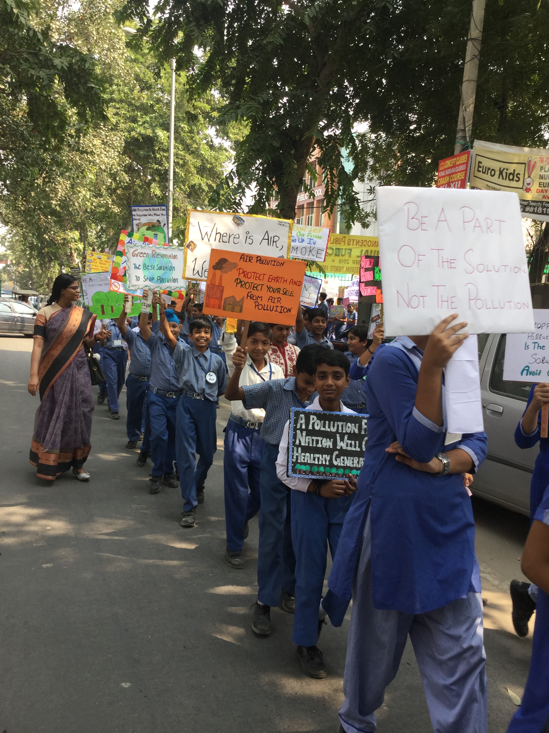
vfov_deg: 58.4
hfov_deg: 45.4
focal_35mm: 31
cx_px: 274
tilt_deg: -3.2
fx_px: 656
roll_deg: -3.1
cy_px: 366
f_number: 2.4
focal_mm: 3.3
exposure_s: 1/184
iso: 25
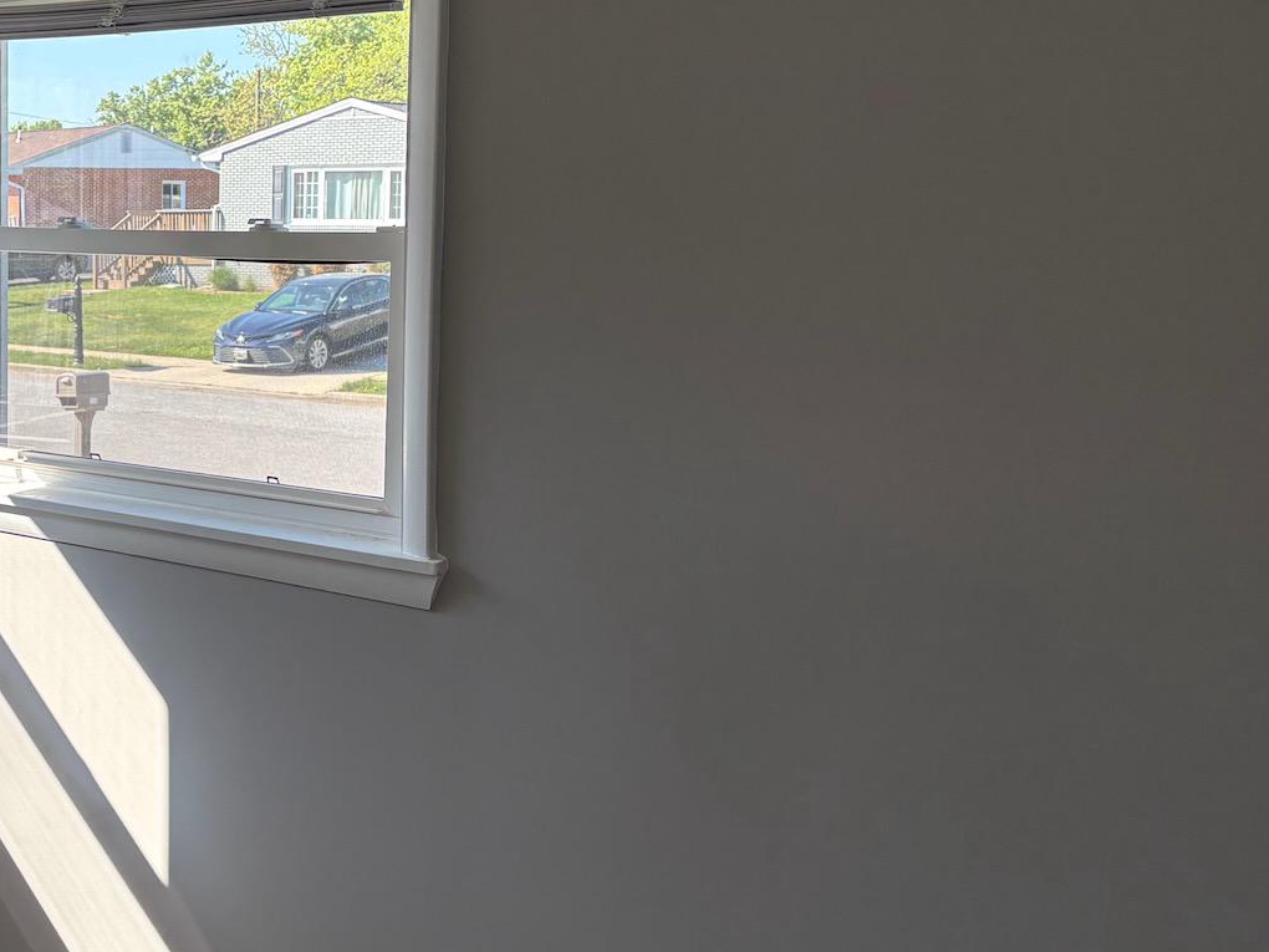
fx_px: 1870
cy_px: 382
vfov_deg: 28.5
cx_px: 103
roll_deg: +0.7
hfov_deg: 35.1
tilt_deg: -4.5
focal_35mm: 51
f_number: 1.6
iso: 64
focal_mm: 5.96
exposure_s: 1/687
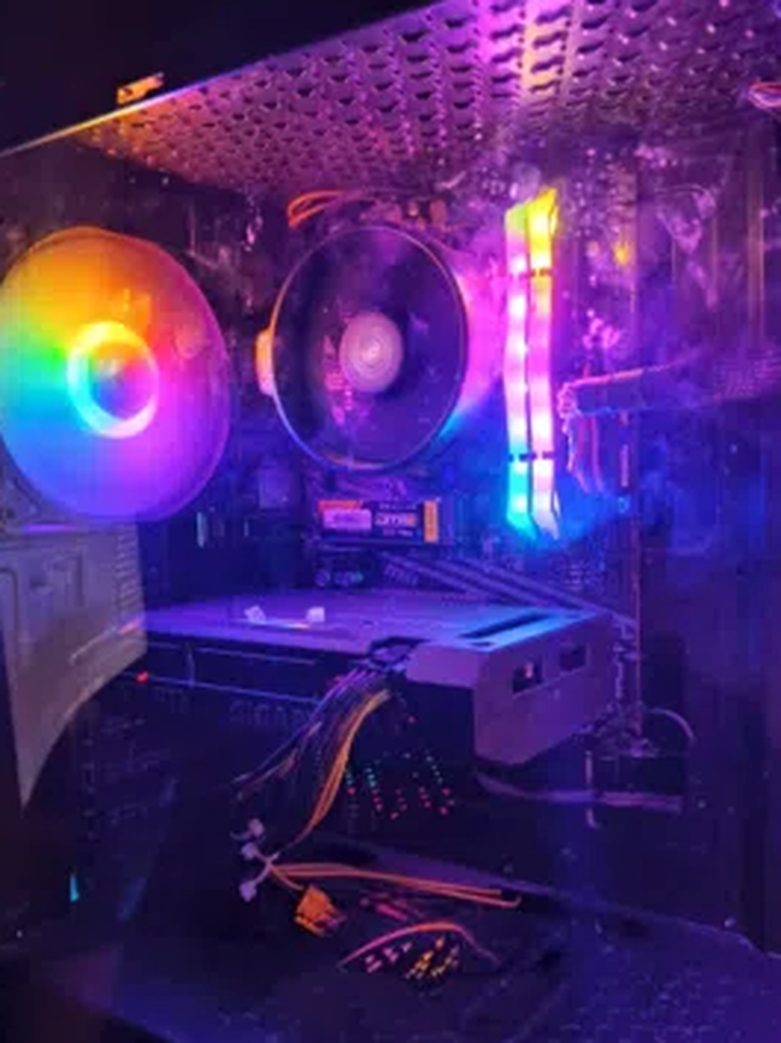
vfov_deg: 67.3
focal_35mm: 26
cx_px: 401
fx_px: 783
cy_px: 524
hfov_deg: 53.0
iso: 1887
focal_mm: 4.09
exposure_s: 1/25
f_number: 1.6
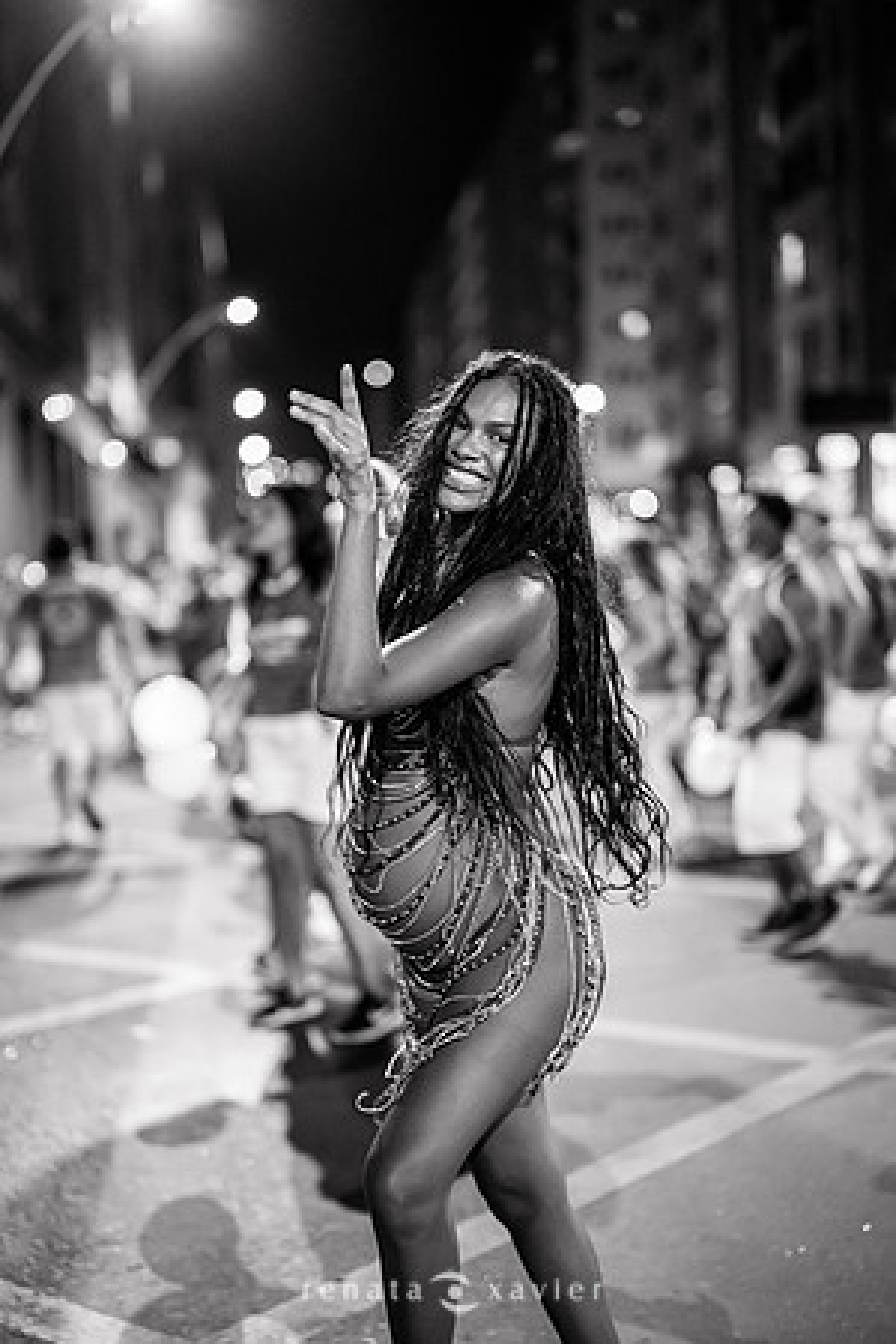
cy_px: 672
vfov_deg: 39.6
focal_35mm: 50
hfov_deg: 27.0
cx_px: 448
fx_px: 1867
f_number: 1.2
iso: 2000
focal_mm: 50
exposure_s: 1/320
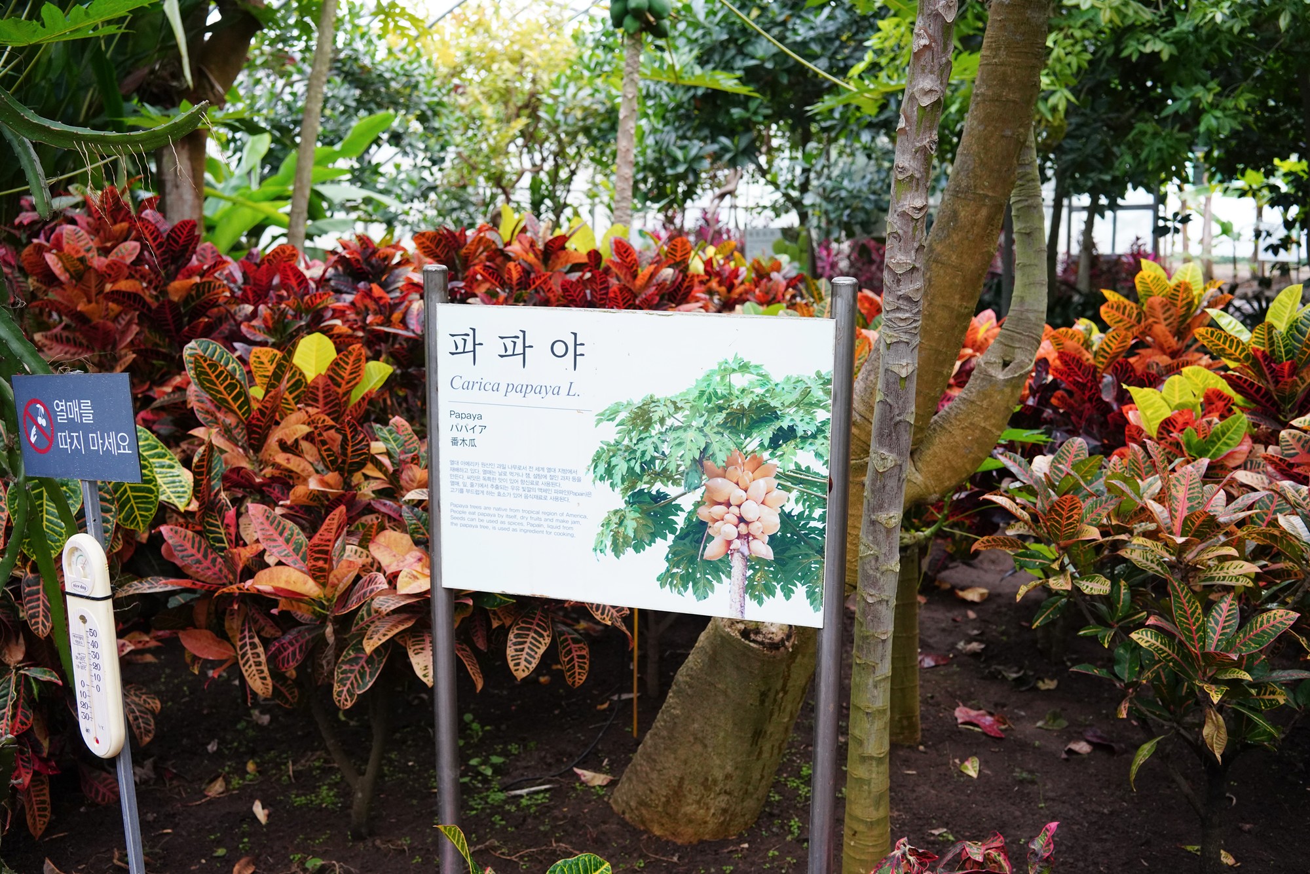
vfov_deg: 37.9
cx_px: 655
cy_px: 437
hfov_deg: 54.4
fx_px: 1274
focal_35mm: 35
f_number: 5
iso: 2000
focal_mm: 35
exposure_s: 1/100
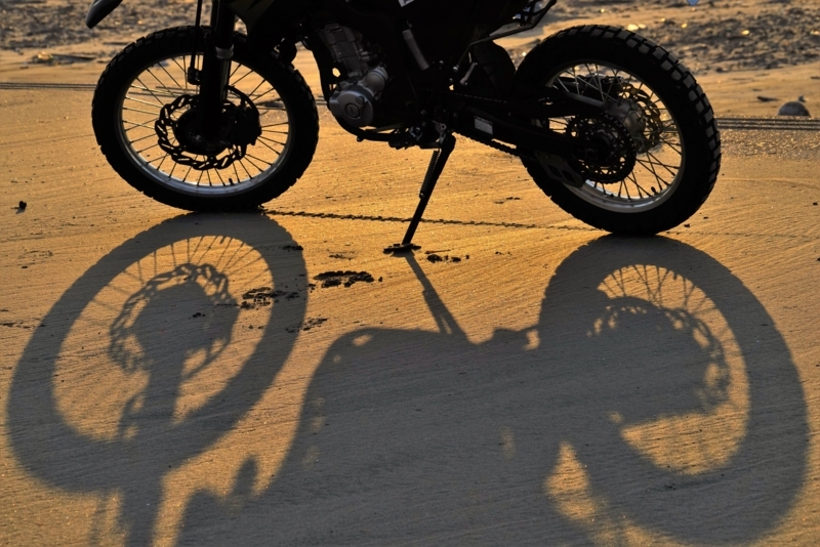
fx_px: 2962
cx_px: 410
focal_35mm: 130
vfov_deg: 10.6
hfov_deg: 15.8
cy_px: 274
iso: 100
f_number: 13
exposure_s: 1/250
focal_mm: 130
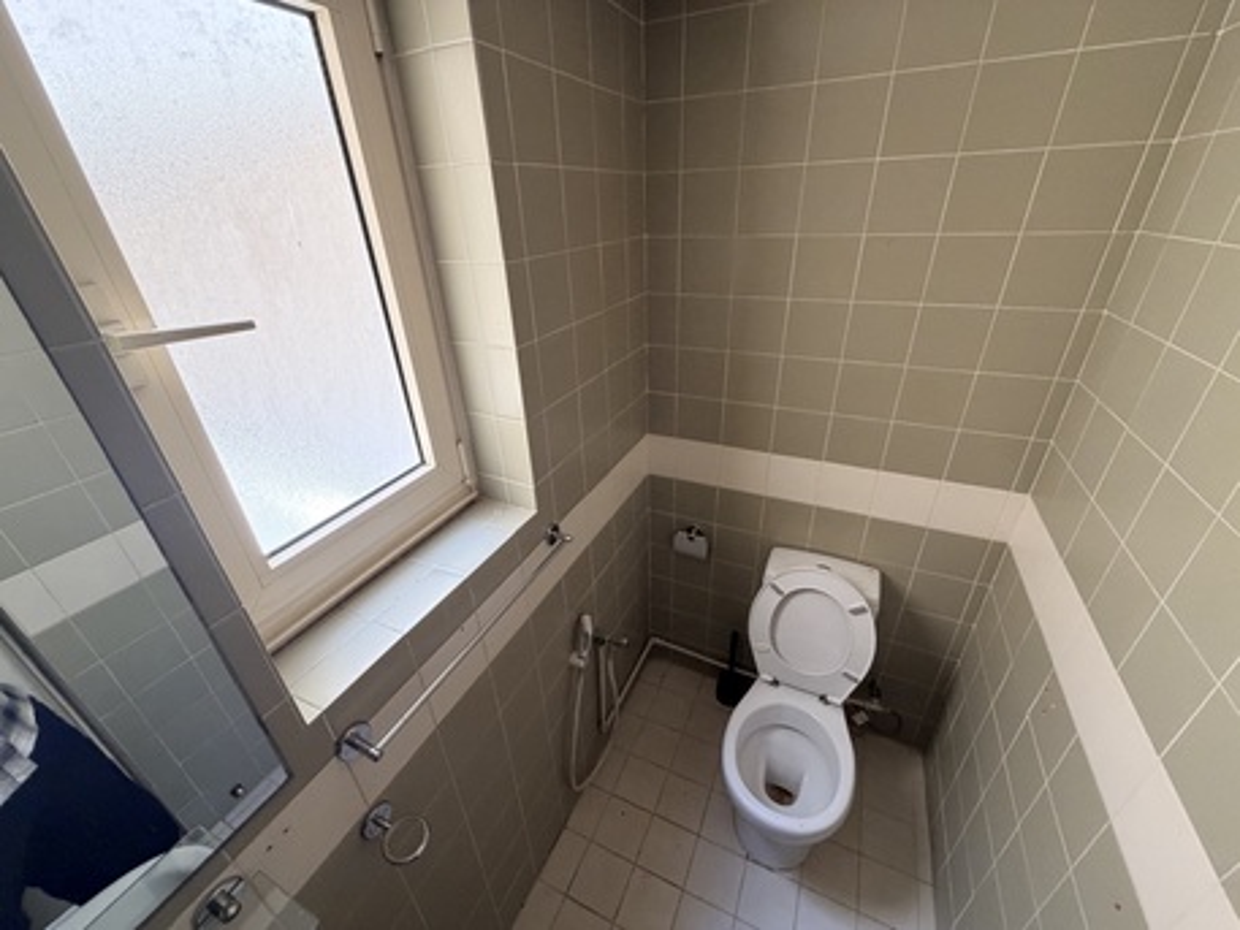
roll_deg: +2.5
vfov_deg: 85.7
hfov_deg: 102.0
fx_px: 502
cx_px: 620
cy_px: 465
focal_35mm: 14
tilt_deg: -27.4
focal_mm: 2.22
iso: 320
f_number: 2.2
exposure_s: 1/96
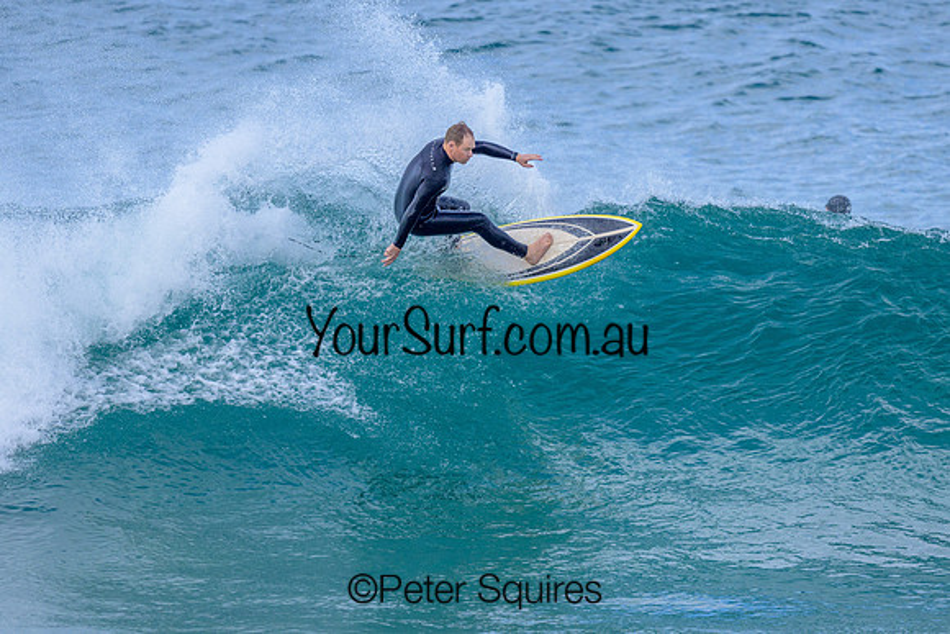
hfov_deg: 1.9
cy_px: 350
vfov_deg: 1.3
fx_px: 29018
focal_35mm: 1099
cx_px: 475
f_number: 6.3
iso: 560
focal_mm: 800
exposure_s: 1/2000
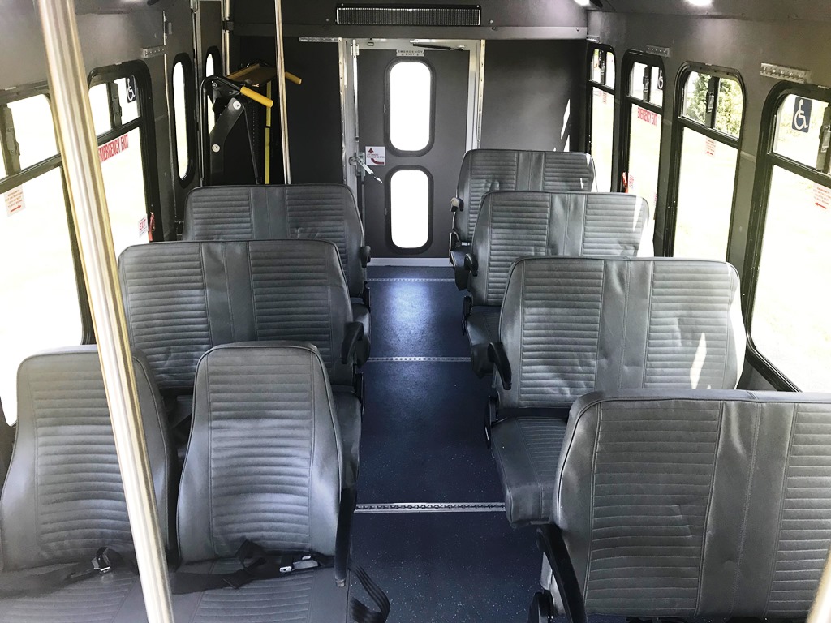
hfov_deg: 63.4
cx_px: 416
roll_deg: +1.1
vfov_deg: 49.7
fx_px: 672
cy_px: 312
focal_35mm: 28
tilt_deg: -21.0
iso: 25
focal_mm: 3.99
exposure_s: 1/40
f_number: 1.8
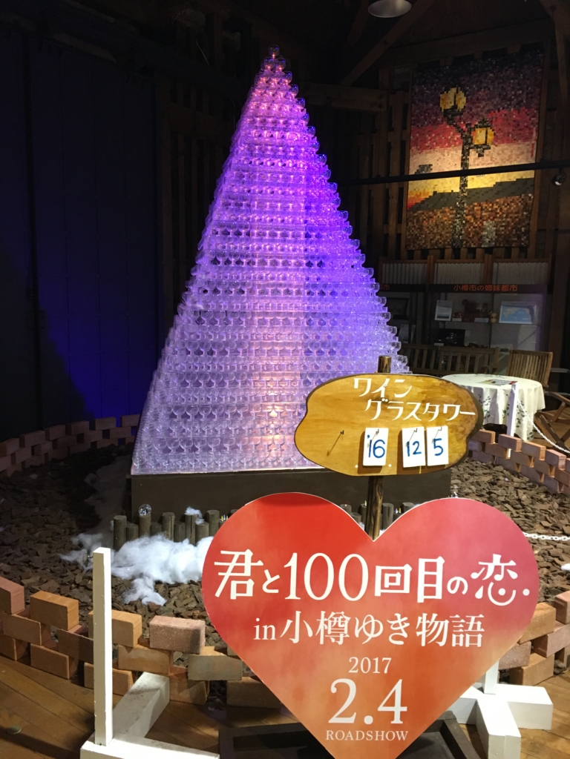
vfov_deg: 61.7
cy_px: 380
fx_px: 637
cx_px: 285
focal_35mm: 29
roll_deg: -1.2
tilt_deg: -7.9
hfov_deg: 48.2
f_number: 2.2
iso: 160
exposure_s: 1/30
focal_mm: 4.15
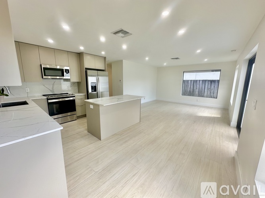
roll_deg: -0.2
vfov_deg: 85.7
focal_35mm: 14
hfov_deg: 102.1
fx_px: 107
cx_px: 132
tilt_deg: -9.9
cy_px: 99
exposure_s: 1/99
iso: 40
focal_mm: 2.22
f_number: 2.2
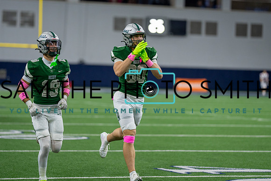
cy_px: 75
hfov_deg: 12.8
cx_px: 133
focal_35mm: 161
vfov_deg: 8.5
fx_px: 1212
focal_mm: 135
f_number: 1.8
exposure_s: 1/1250
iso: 1250
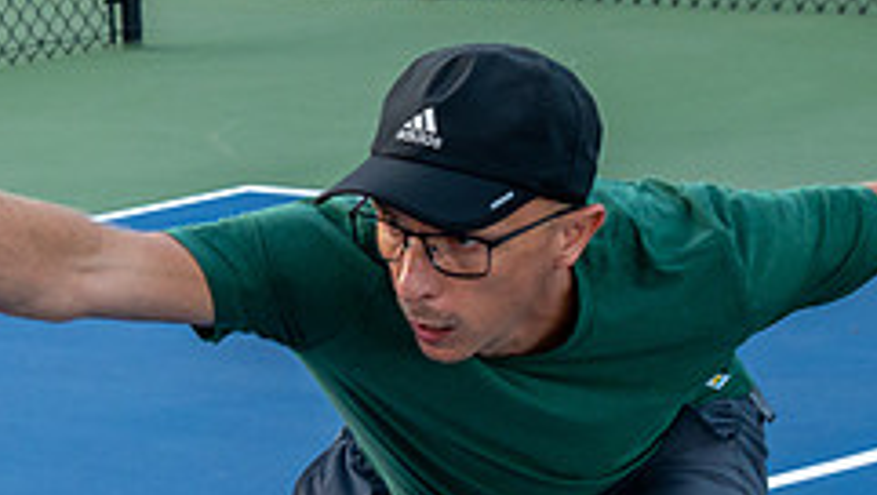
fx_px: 4724
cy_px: 303
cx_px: -149
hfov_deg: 10.4
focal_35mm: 203
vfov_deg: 6.0
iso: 1600
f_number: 8
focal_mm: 62
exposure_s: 1/400
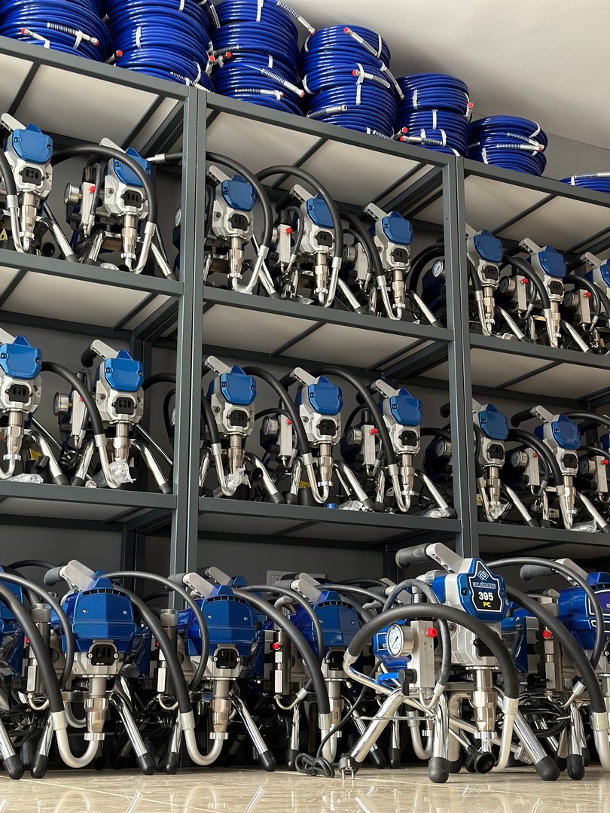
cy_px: 406
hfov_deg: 30.3
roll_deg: +0.4
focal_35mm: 48
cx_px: 305
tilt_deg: +15.2
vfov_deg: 39.7
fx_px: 1128
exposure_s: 1/55
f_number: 1.78
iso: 400
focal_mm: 6.86
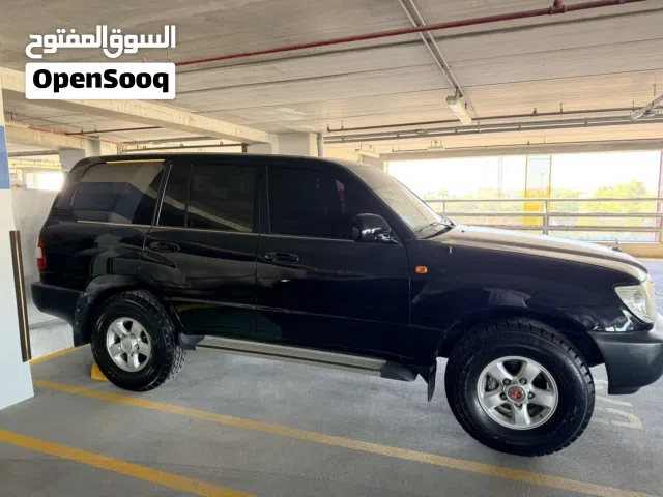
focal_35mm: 24
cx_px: 332
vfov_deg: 56.8
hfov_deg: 71.6
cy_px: 248
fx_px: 460
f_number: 1.78
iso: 200
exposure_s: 1/60
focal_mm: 6.76
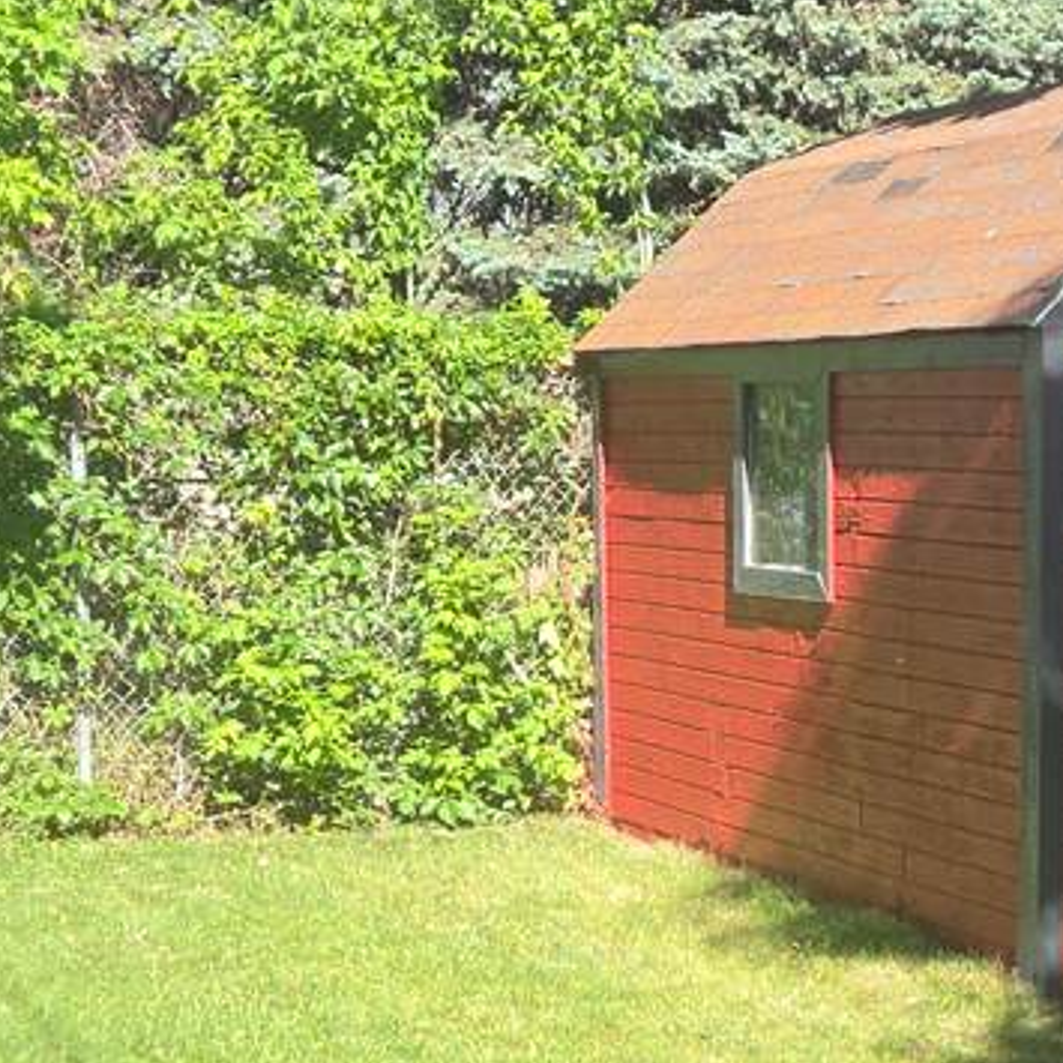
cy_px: 850
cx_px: 1324
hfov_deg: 18.5
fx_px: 3057
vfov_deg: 19.5
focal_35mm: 88
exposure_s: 1/352
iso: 25
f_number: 1.8
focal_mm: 5.4
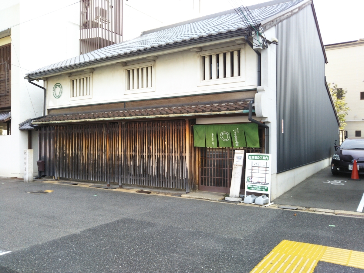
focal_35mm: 30
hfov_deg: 60.0
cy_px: 136
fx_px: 315
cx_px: 182
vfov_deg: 46.8
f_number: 2.2
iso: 27
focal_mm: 4
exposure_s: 1/197
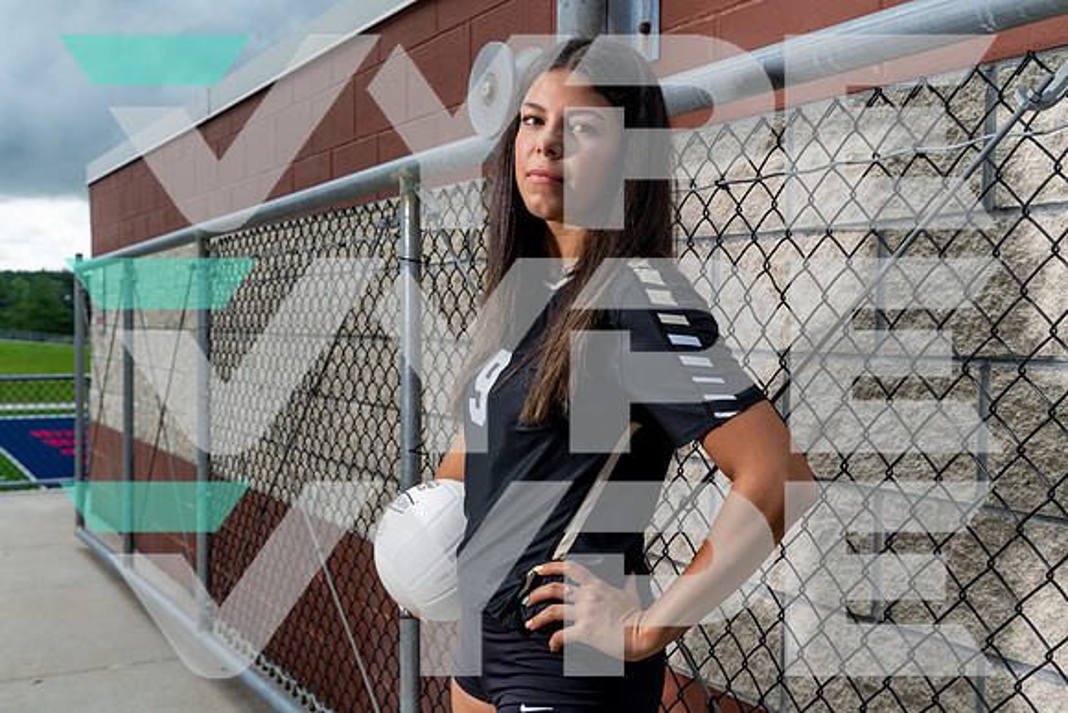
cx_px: 534
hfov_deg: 48.4
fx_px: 1187
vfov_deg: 33.4
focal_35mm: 40
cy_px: 356
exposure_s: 1/125
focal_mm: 40
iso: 100
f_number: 8
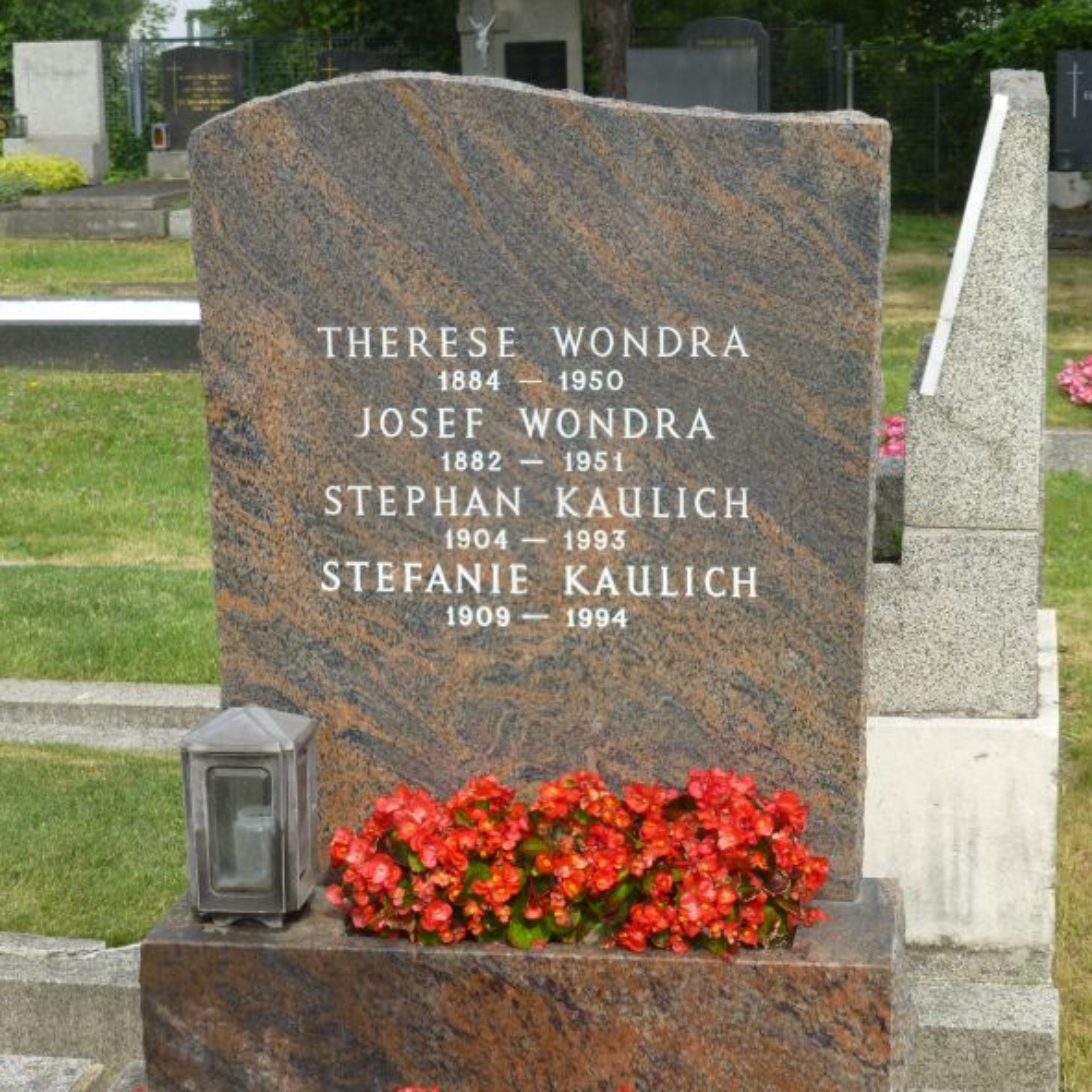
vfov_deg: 21.9
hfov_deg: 21.9
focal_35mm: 79
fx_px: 2820
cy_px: 552
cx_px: 480
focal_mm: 11.7
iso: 100
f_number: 4.9
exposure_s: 1/250
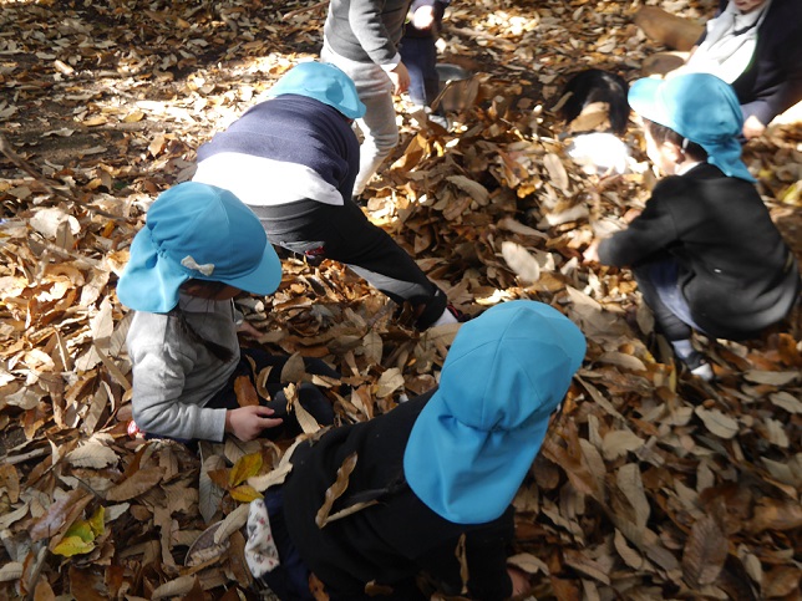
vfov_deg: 39.7
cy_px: 300
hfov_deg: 51.4
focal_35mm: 36
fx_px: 834
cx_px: 401
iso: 320
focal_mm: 18
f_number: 4
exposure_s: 1/125
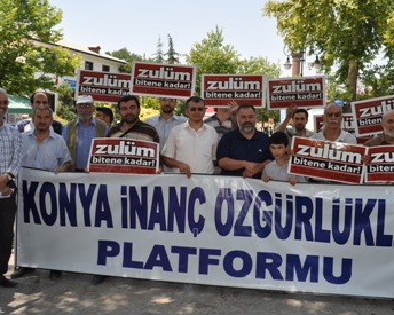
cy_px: 145
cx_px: 216
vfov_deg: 44.5
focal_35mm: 33
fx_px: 385
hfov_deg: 54.1
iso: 200
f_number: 8
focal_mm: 18
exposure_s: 1/200
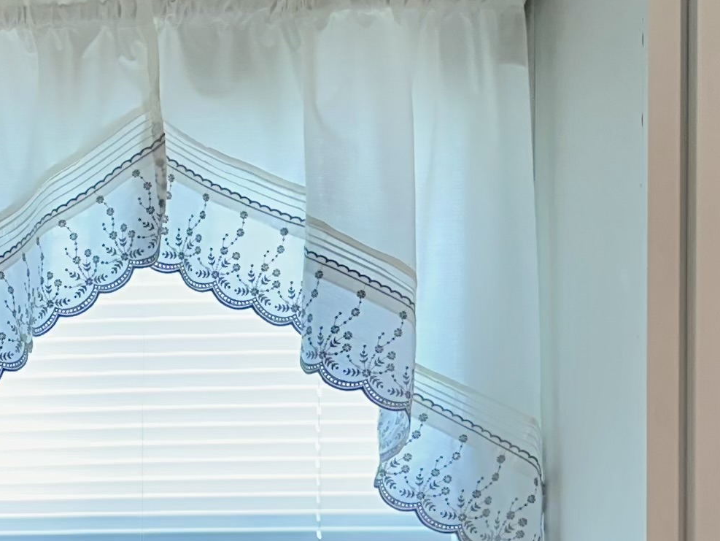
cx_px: -610
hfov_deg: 16.5
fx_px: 2039
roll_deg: +0.7
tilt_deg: -0.1
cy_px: 690
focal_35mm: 98
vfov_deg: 14.5
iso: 125
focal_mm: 6.86
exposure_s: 1/120
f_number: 1.78
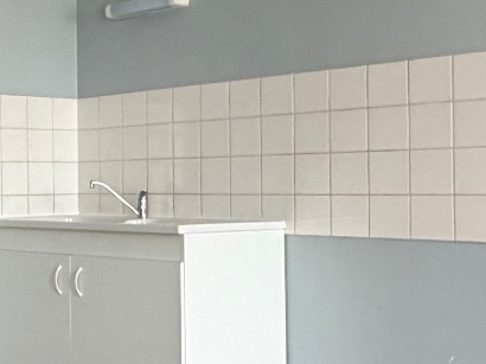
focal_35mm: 70
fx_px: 982
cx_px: -9
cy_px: 180
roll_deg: +0.4
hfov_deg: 26.2
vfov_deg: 21.0
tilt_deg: -0.2
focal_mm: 2.22
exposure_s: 1/121
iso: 250
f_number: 2.2
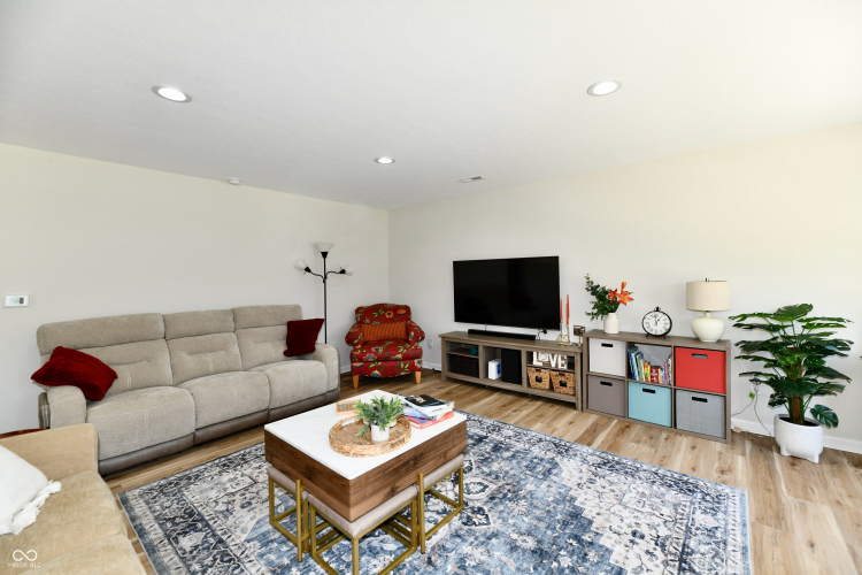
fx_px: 335
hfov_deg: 104.3
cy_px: 288
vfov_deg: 81.2
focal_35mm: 14
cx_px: 431
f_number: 6.3
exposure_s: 1/80
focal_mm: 14
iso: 640
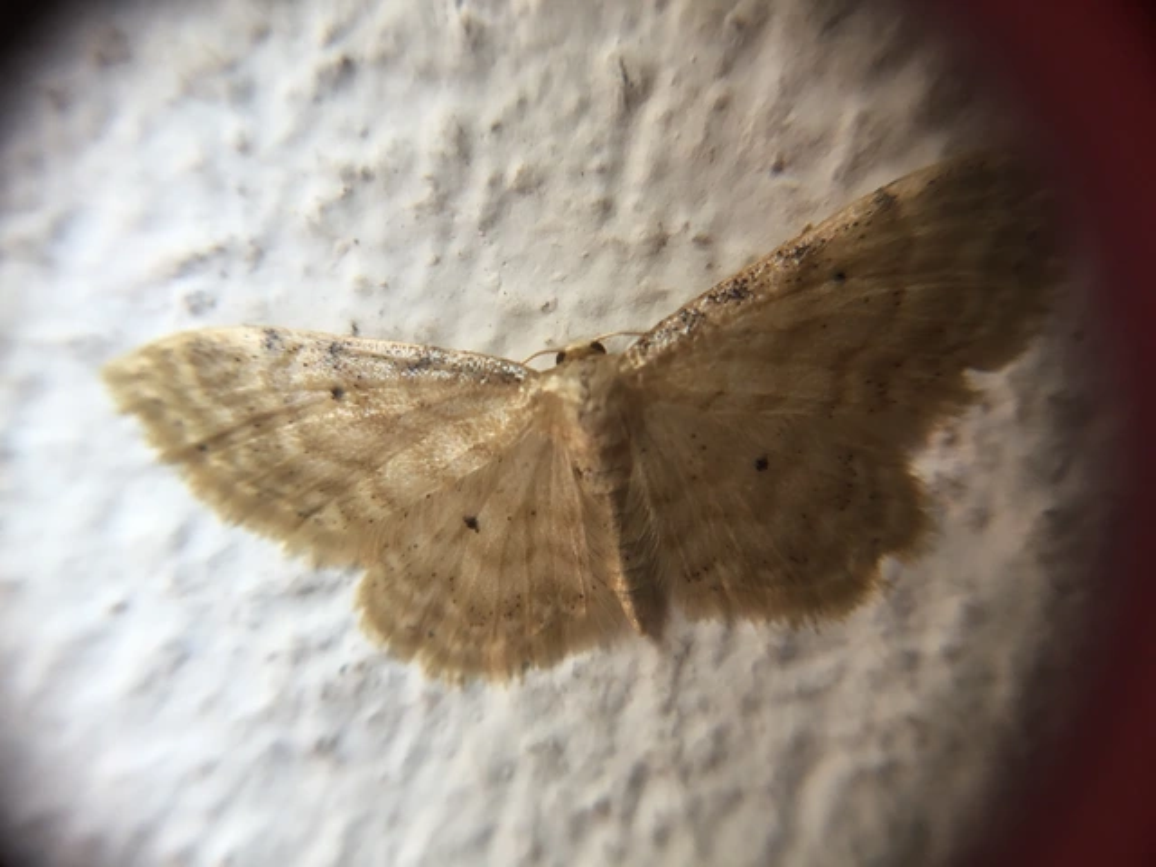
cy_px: 434
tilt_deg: -7.2
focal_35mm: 31
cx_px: 578
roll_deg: -16.6
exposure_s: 1/50
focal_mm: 3.3
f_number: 2.4
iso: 25
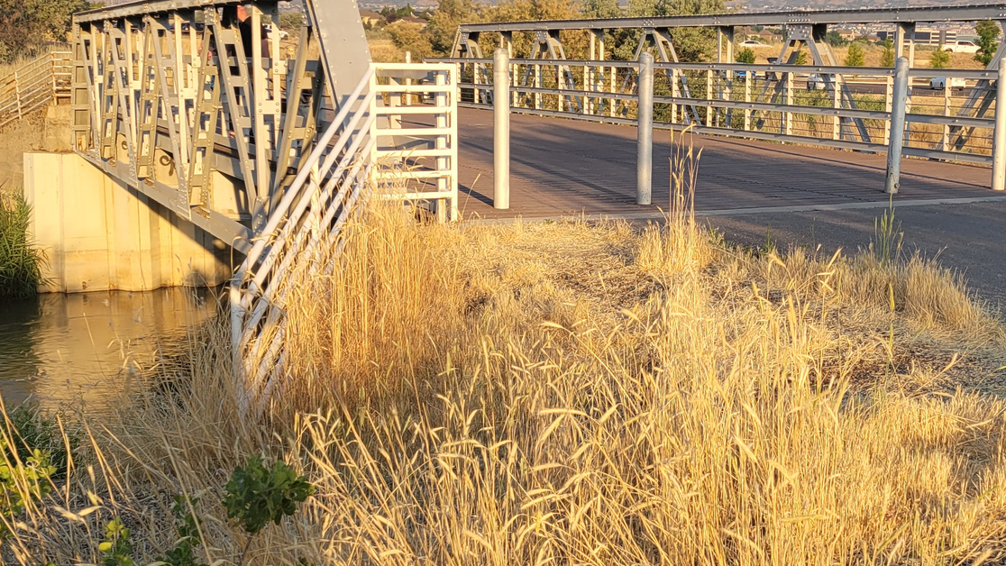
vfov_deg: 23.1
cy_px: 275
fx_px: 1387
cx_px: 624
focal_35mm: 52
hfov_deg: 39.6
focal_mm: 5.4
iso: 40
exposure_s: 1/897
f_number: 1.8
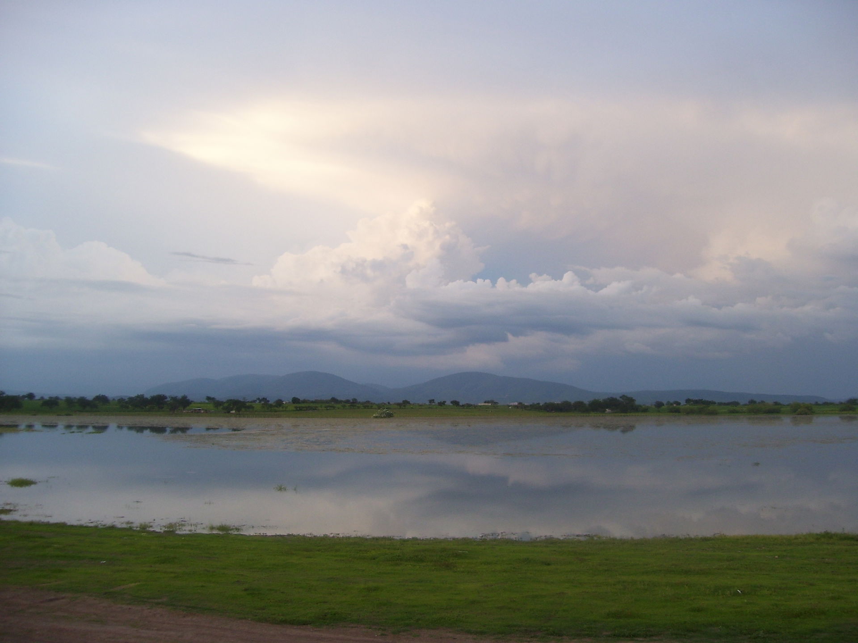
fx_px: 892
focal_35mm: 36
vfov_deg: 39.7
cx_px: 429
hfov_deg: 51.4
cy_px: 322
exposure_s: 1/60
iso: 80
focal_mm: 6
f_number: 2.7
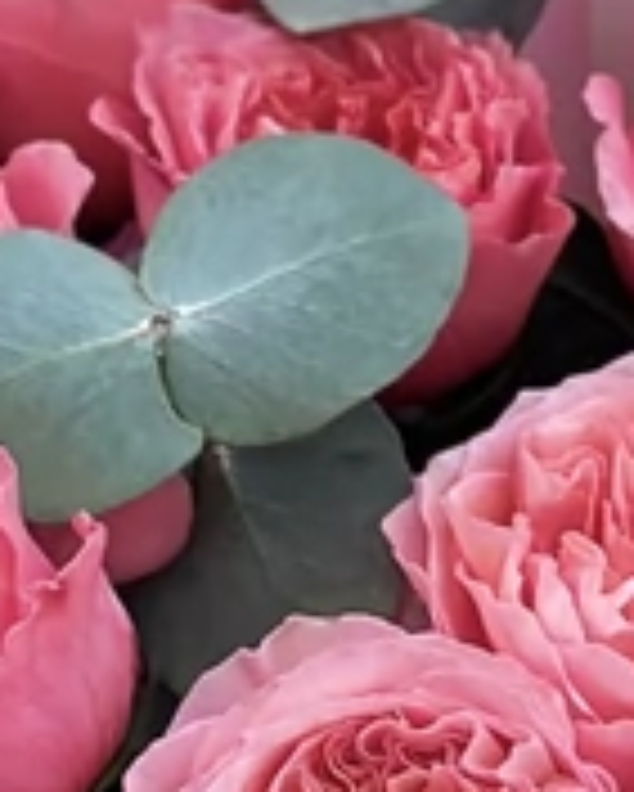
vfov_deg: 6.0
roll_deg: -2.8
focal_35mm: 320
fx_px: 7499
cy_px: 860
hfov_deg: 4.8
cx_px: 877
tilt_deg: -6.4
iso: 200
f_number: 1.78
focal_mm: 6.86
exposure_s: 1/100
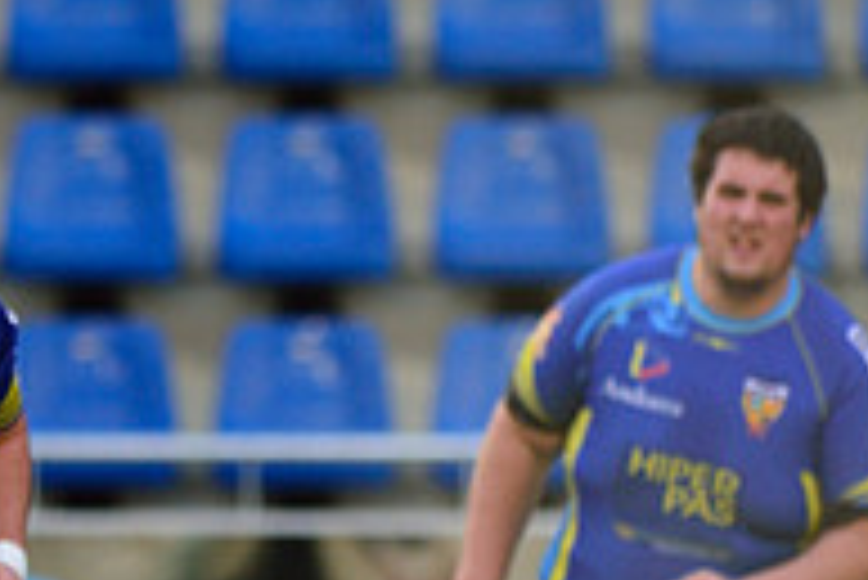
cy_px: 501
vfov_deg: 1.1
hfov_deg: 1.6
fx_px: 30426
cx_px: -391
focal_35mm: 1261
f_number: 5
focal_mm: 420
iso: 640
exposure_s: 1/1250
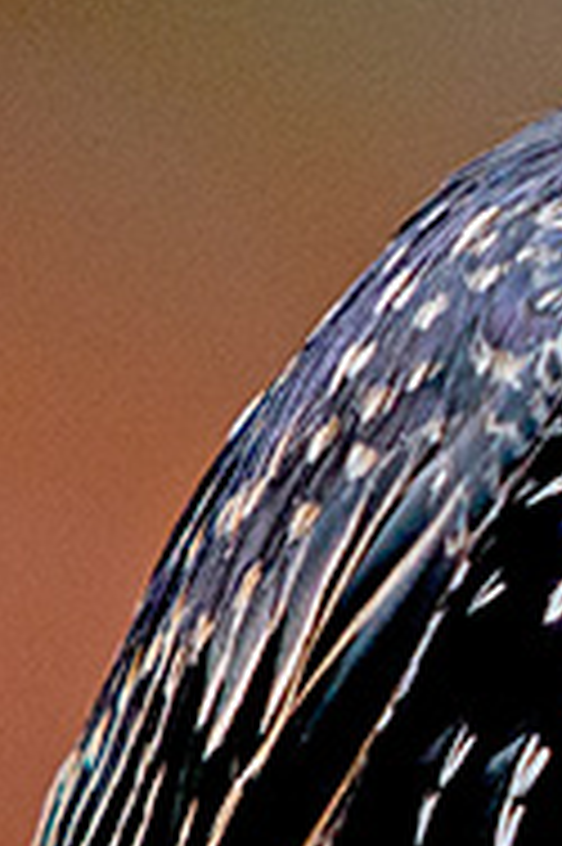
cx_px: 1816
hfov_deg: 0.5
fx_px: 65988
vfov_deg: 0.7
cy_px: 765
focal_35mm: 2813
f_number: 5.6
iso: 1000
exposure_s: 1/500
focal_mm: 440
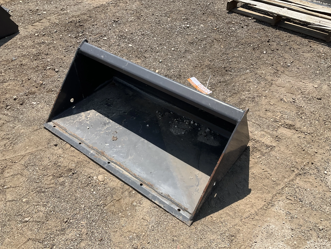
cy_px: 128
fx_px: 287
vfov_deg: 46.8
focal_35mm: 30
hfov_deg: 60.0
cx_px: 167
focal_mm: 3
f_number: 1.8
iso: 25
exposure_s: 1/1534
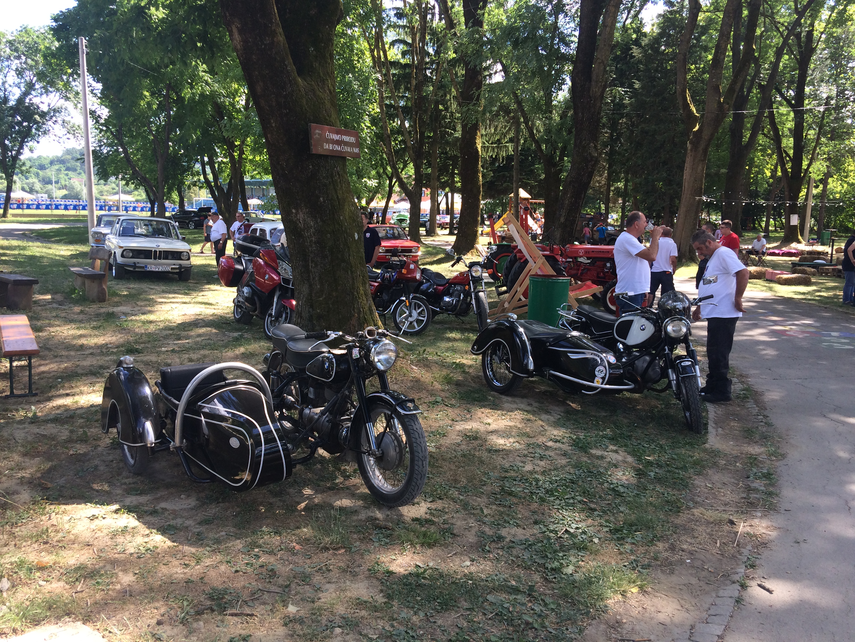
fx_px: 716
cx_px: 428
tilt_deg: -10.1
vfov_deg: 48.2
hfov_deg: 61.7
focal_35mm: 29
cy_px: 321
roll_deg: -1.8
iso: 32
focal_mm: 4.15
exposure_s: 1/321
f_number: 2.2
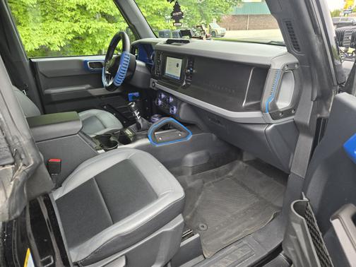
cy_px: 134
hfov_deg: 73.9
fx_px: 237
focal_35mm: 23
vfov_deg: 58.9
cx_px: 178
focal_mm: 5.4
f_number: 1.8
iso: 100
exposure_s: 1/508
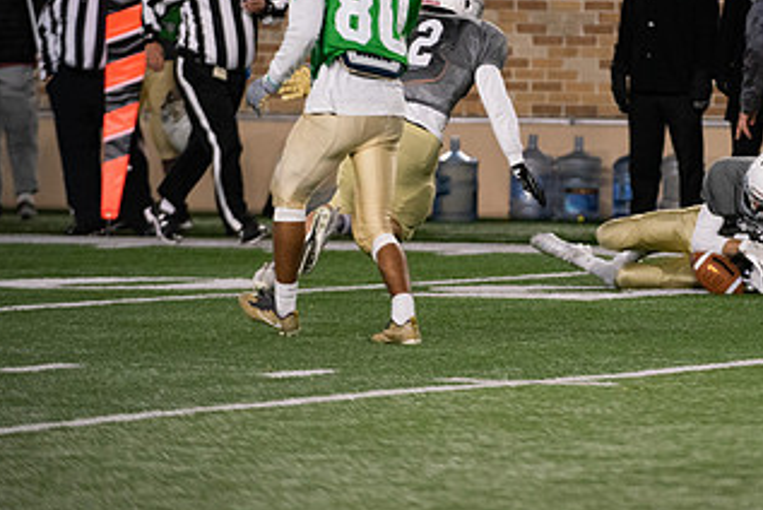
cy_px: 64
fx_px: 11243
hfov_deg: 3.9
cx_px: 585
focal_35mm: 530
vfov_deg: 2.6
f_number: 4
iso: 3200
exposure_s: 1/500
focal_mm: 290
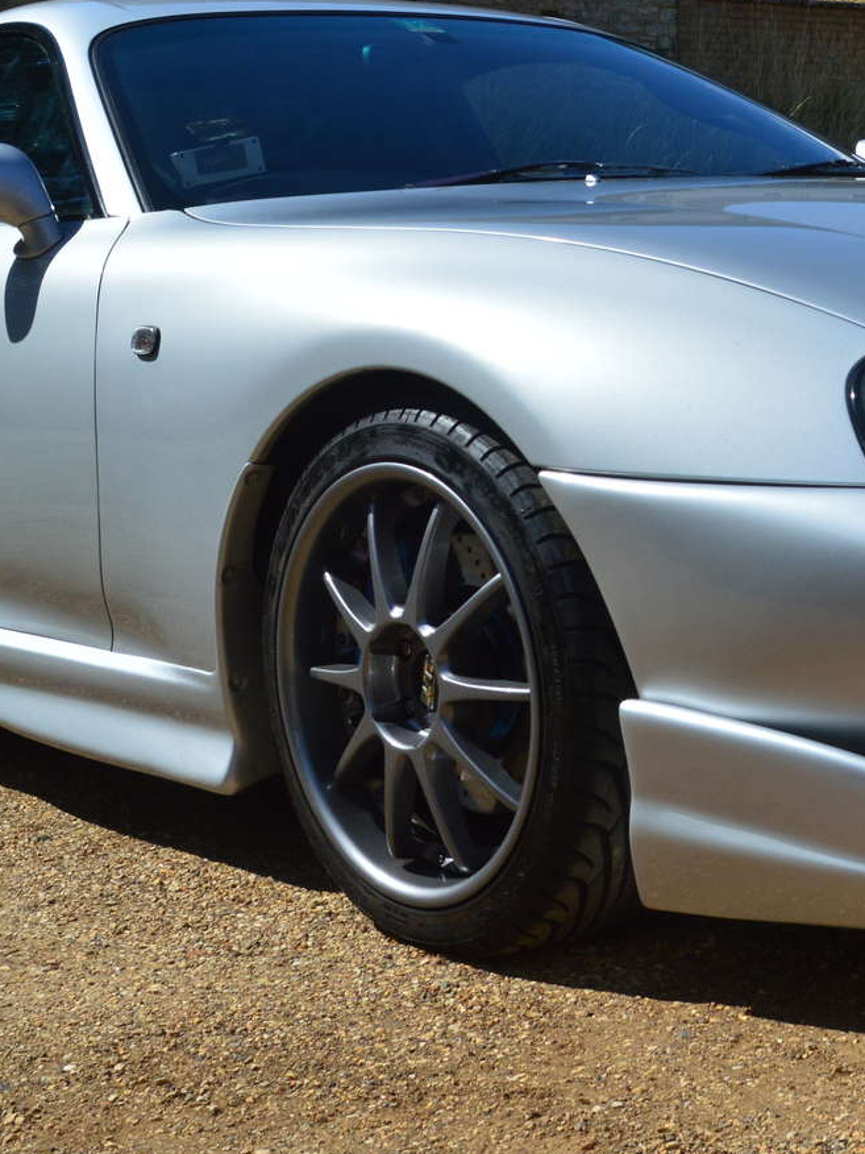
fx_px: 2632
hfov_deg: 18.5
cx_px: 690
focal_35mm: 79
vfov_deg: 24.6
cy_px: 403
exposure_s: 1/500
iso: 250
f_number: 11
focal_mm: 24
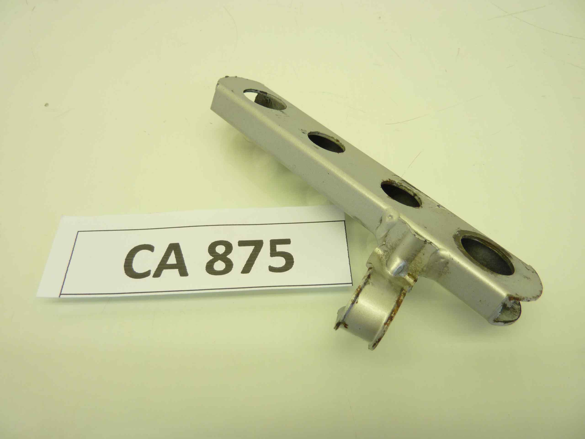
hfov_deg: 69.4
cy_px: 220
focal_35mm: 25
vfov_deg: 54.9
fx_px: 422
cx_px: 292
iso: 80
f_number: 3.3
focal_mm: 4.1
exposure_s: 1/40
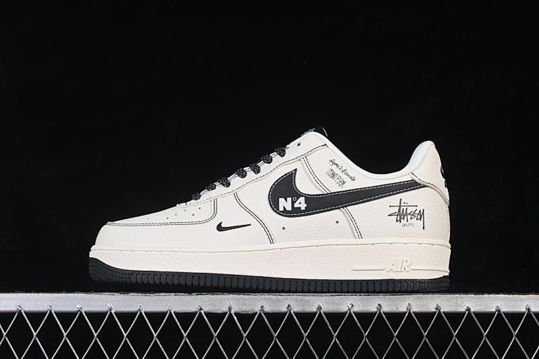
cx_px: 270
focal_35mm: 75
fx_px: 1123
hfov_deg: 27.0
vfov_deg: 18.2
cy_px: 180
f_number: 8
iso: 160
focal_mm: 50
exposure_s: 1/80
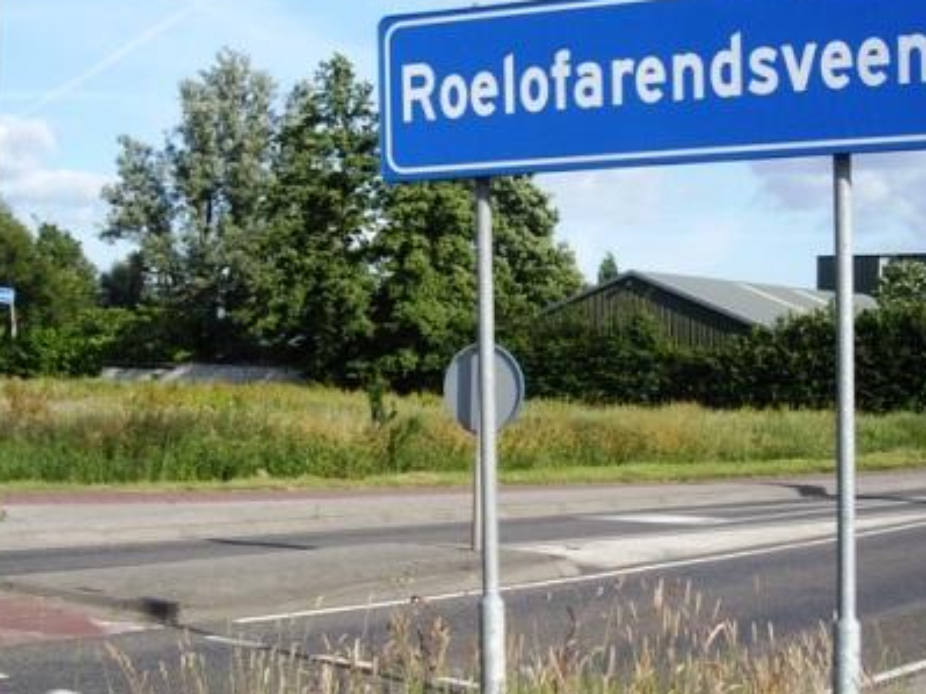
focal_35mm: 61
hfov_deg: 31.7
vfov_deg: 24.0
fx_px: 1631
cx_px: 455
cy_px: 374
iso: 64
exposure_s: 1/800
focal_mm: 7.9
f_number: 2.8
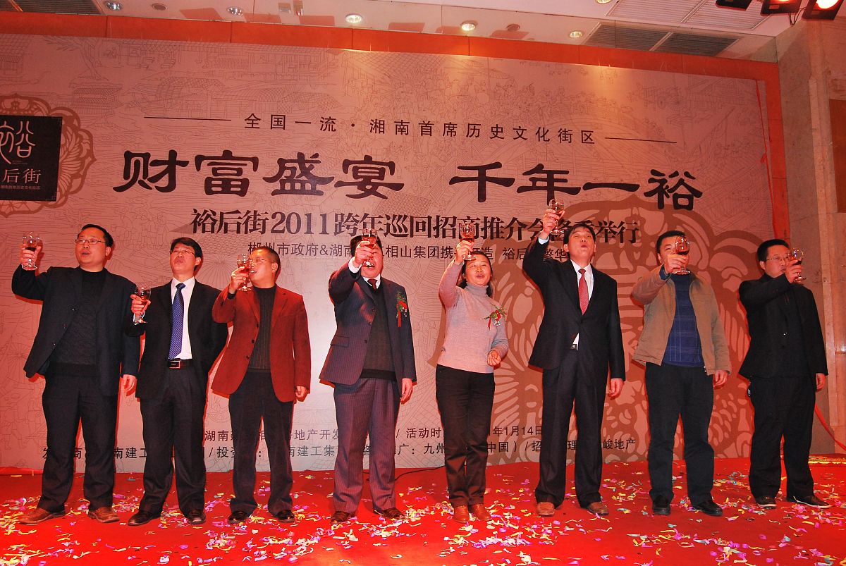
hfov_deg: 67.3
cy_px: 283
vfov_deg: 48.0
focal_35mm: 27
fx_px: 635
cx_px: 423
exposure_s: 1/60
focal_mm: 18
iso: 800
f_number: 6.3
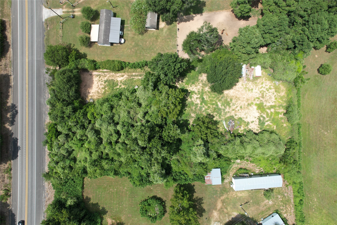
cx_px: 168
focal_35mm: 22
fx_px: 206
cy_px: 112
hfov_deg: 78.6
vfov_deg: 57.2
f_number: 2.8
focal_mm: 8.38
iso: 100
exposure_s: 1/1250
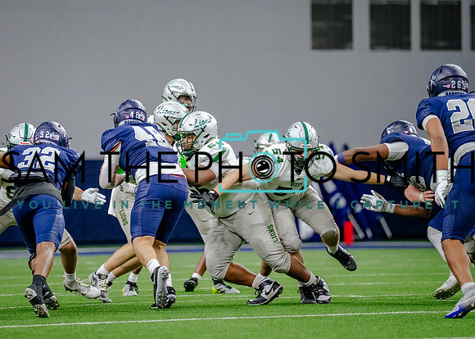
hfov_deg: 6.3
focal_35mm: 318
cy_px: 129
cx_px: 180
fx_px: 4289
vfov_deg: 4.5
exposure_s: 1/1250
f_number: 2.8
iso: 3200
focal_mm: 200
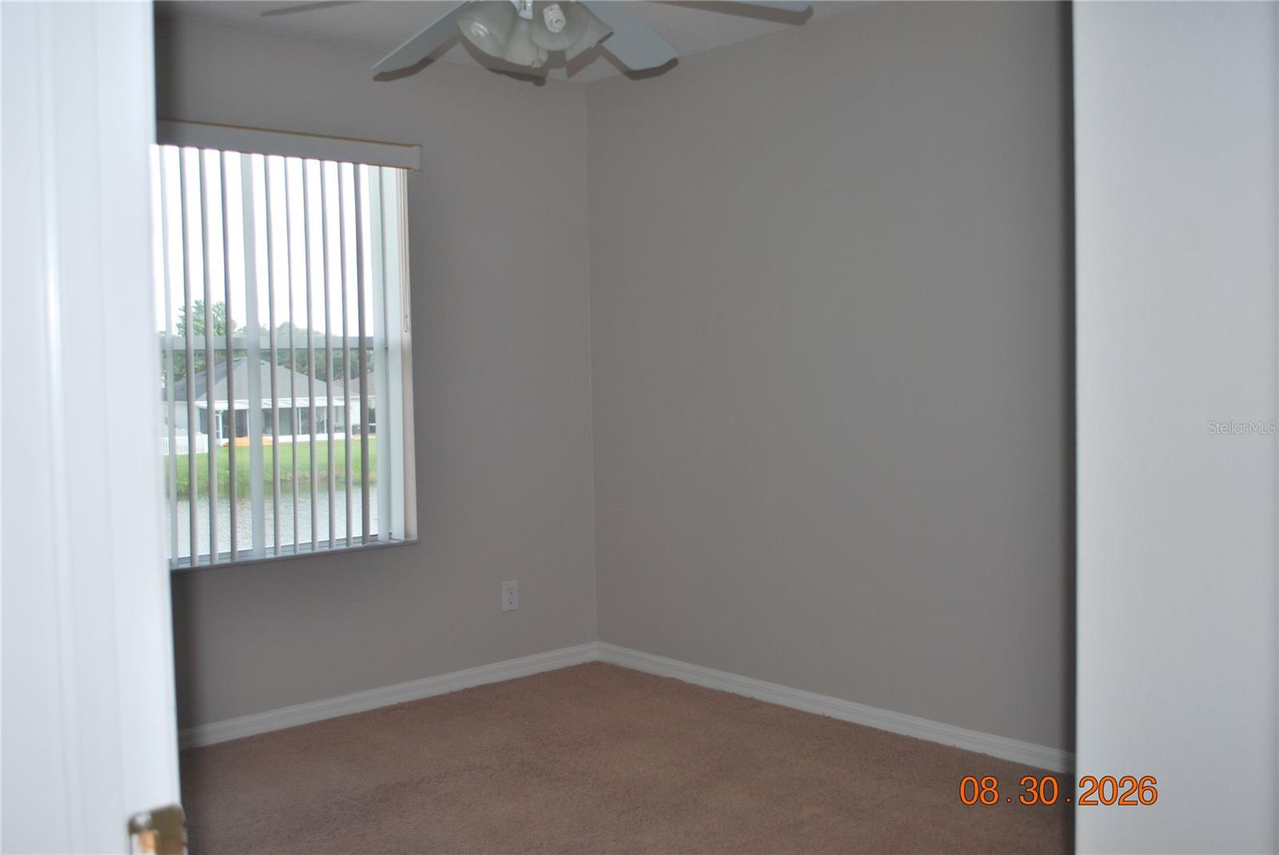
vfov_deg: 36.9
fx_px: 1280
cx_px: 640
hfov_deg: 53.1
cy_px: 428
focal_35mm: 36
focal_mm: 24
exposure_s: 1/125
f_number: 4.2
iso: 100
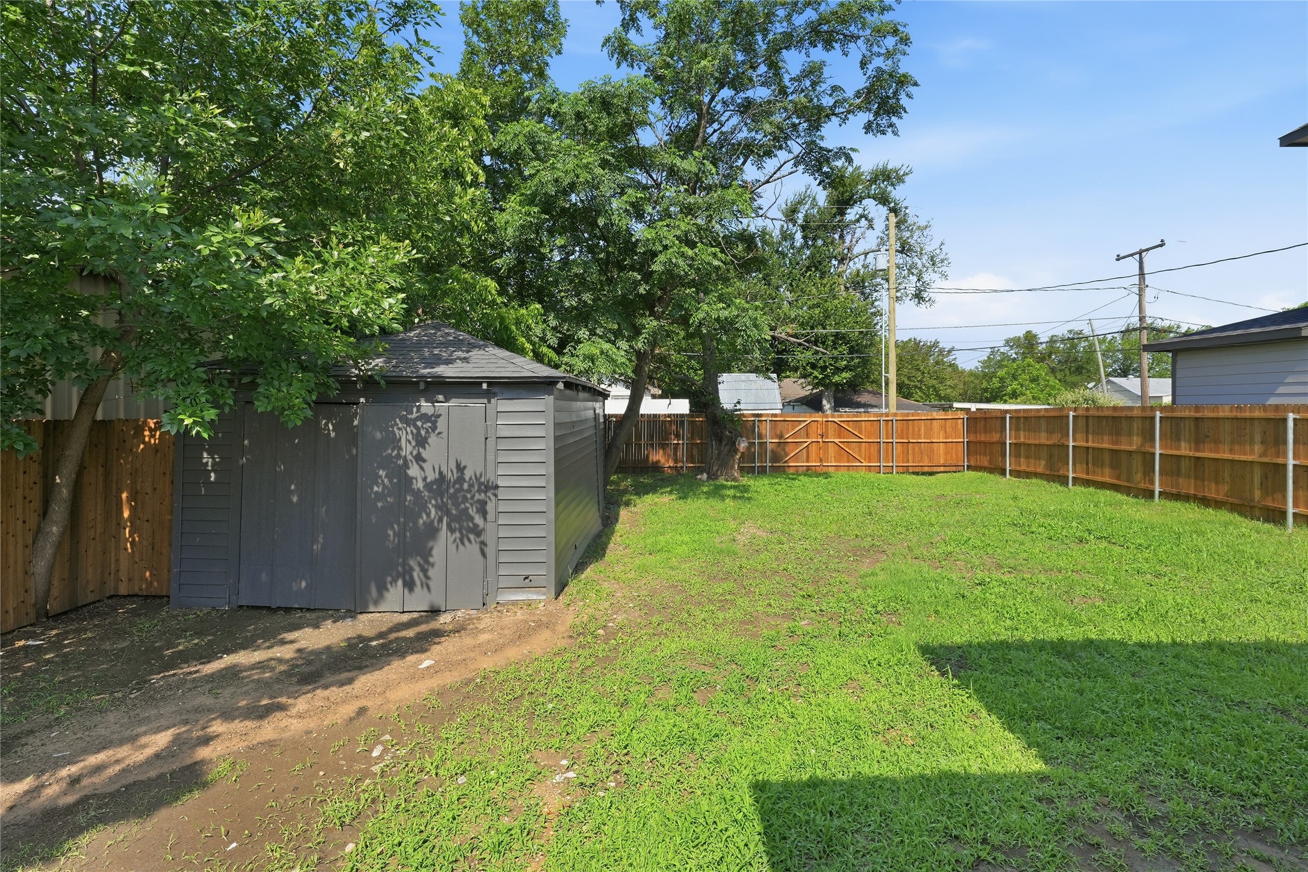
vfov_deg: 73.7
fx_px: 581
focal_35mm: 16
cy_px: 436
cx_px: 654
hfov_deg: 96.7
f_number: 9
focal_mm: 16
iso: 400
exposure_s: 1/400
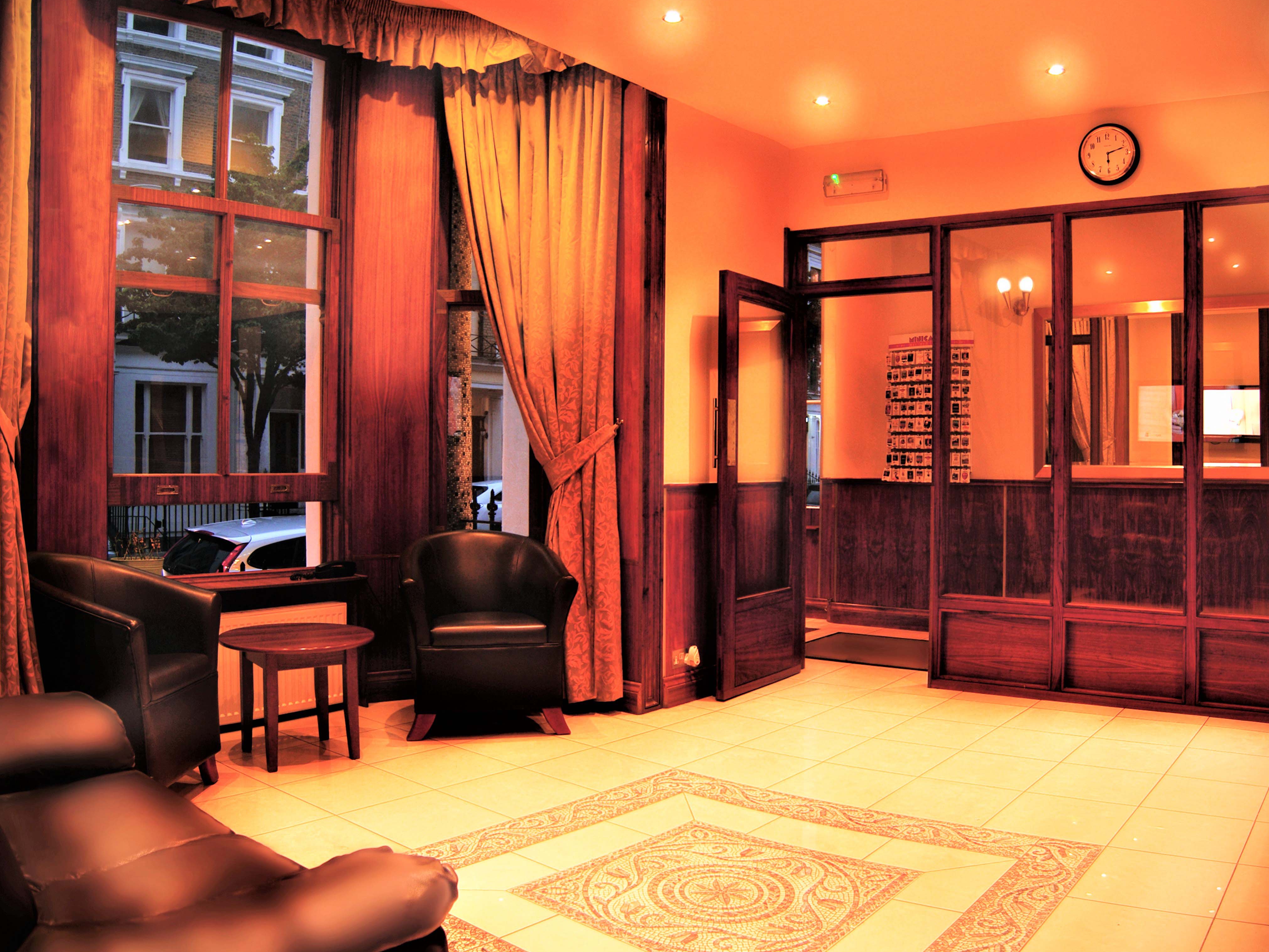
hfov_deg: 81.6
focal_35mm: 20
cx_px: 683
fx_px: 733
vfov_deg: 66.0
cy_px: 469
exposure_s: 1/8
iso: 400
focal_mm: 12
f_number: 4
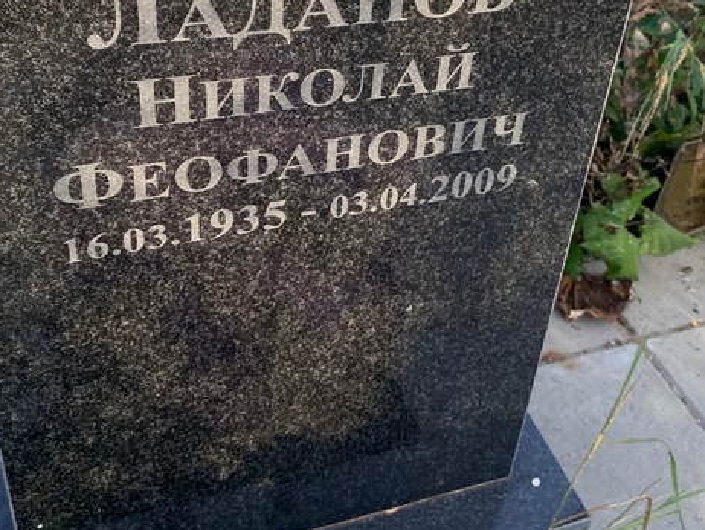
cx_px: 383
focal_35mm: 45
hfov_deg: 42.0
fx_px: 917
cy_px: 128
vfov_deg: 31.6
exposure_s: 1/1484
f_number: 1.8
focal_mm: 4.25
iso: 32
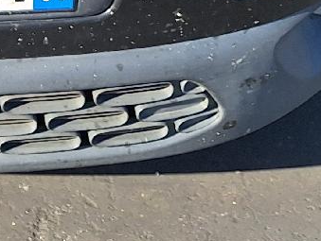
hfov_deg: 14.7
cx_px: -198
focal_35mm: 122
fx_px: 1133
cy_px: -356
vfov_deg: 10.4
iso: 40
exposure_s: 1/1000
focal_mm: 5.54
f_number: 1.8
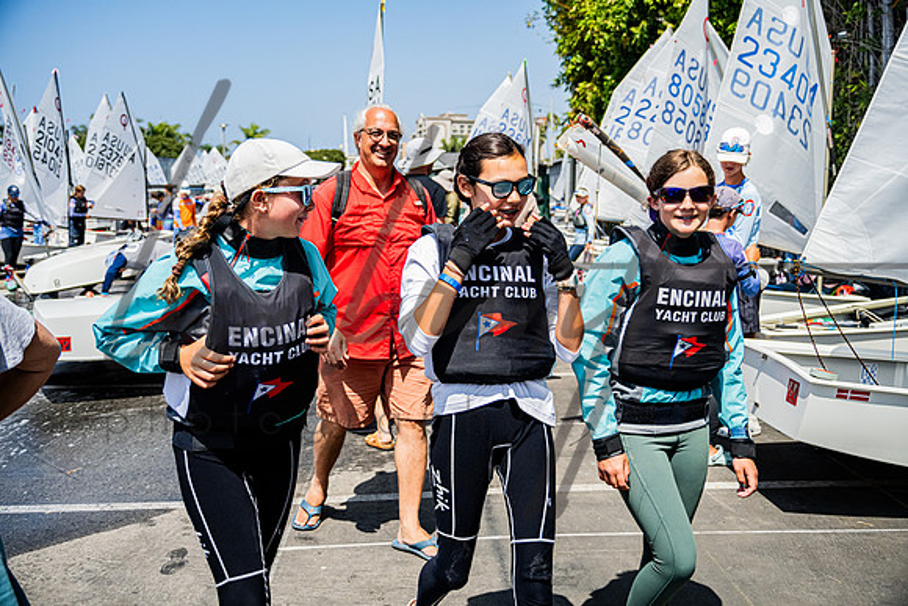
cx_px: 454
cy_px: 303
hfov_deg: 54.4
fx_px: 883
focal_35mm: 35
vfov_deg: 37.9
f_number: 4.5
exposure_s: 1/6400
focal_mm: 35
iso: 1000
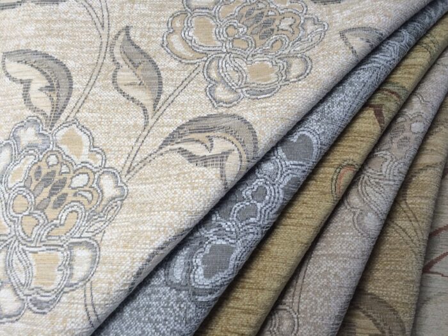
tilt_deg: -72.4
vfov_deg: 48.2
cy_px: 168
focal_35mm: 29
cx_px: 224
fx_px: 375
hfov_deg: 61.7
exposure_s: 1/100
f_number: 2.2
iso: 64
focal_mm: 4.15
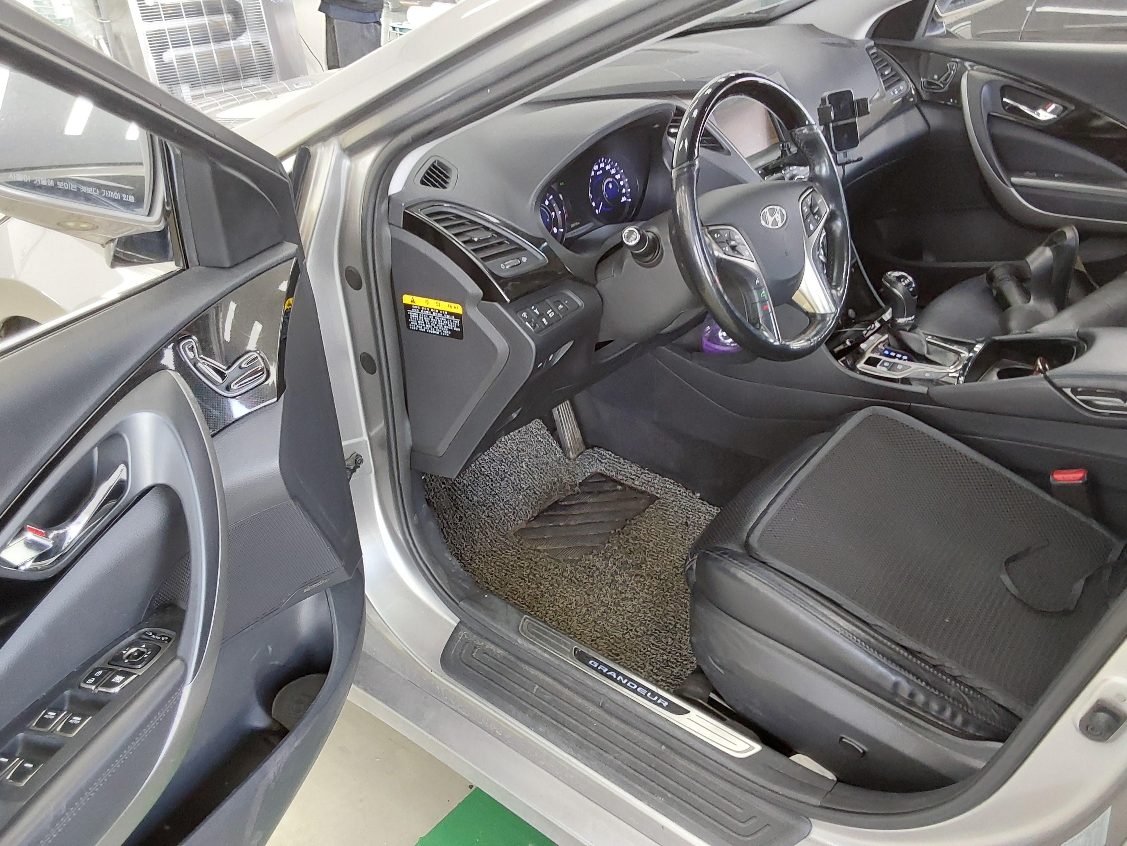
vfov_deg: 49.7
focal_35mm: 28
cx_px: 564
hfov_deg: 63.4
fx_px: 912
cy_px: 423
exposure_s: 1/60
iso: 250
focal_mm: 2.91
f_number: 1.9
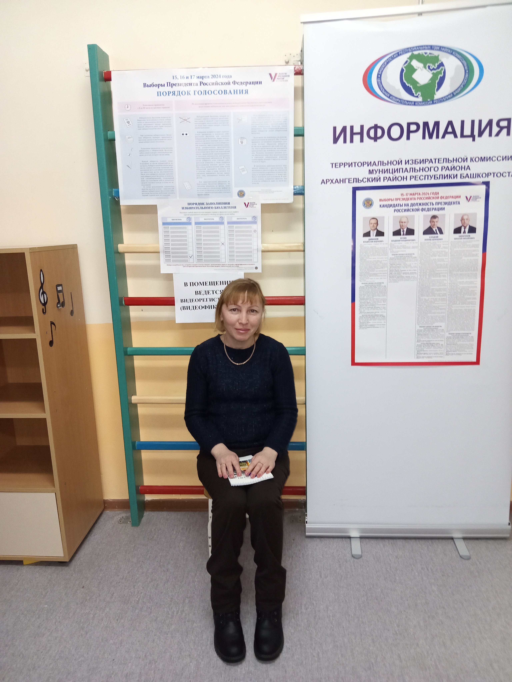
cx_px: 256
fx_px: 493
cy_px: 341
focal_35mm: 25
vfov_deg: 69.4
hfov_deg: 54.9
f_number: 1.8
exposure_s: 1/25
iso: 1125
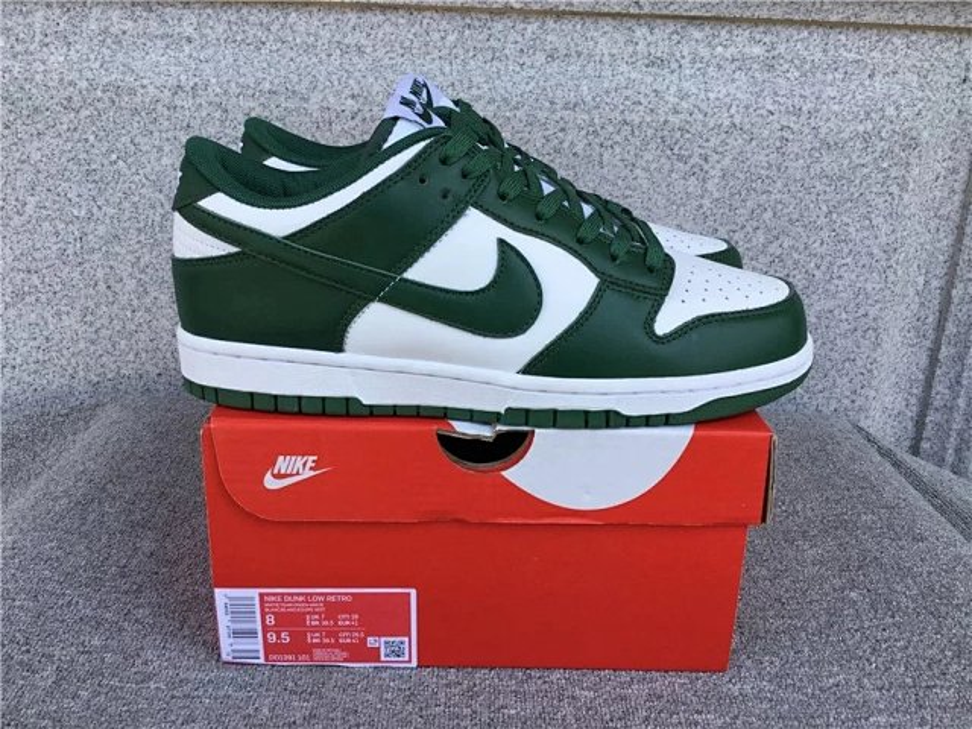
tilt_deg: -19.6
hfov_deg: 58.4
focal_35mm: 31
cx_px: 486
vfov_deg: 45.4
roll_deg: -1.6
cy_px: 364
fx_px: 870
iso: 25
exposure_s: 1/259
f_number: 2.4
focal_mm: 3.3
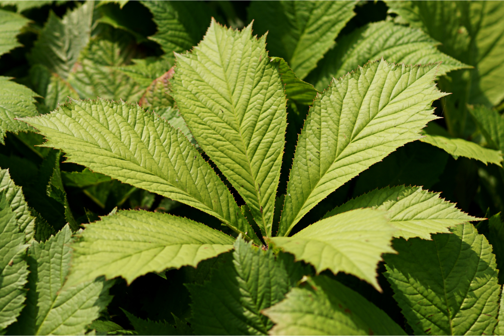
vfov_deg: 9.1
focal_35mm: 150
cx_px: 252
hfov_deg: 13.7
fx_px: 2100
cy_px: 168
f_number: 3.2
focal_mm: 100
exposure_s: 1/640
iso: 100
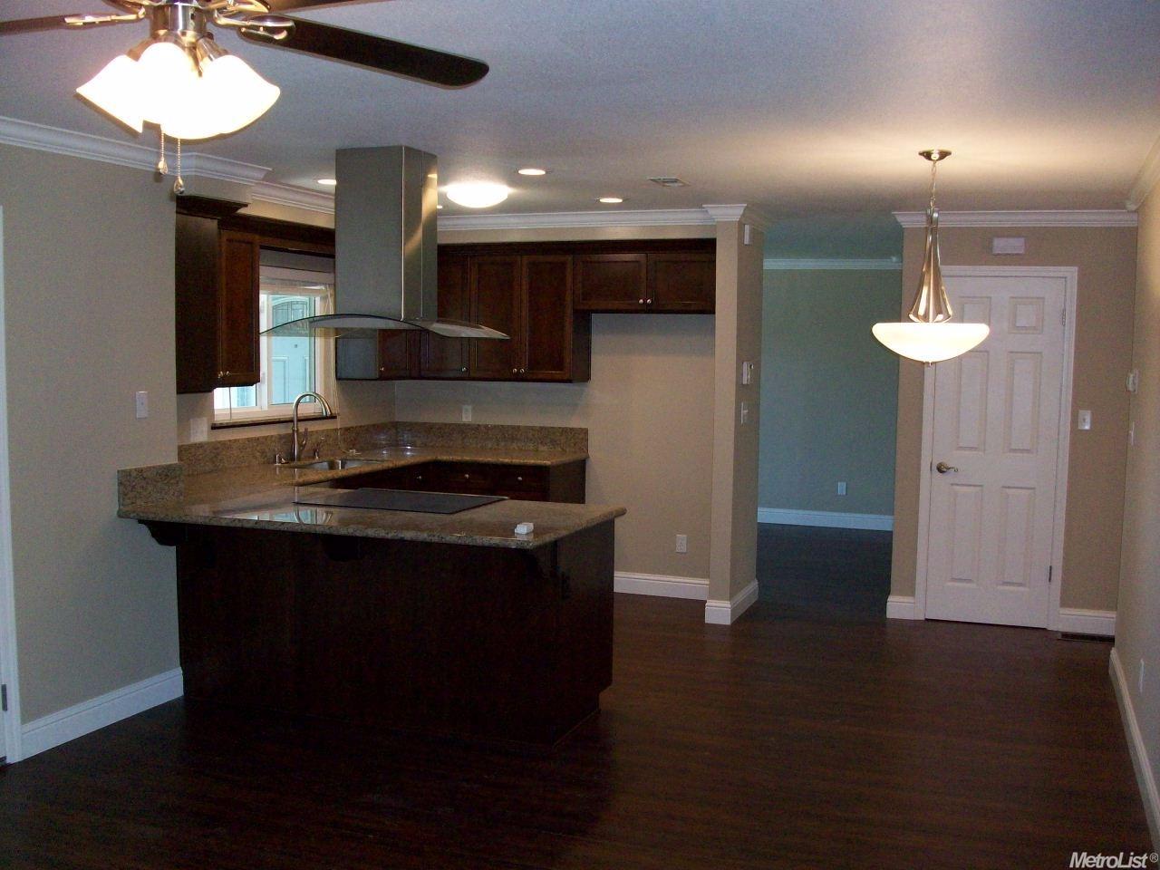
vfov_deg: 41.8
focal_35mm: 34
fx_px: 1139
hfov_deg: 54.0
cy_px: 435
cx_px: 580
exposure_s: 1/60
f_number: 2.8
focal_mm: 5.7
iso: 200
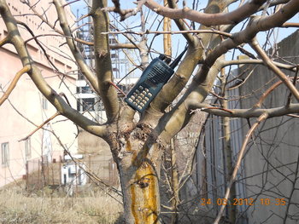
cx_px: 150
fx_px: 354
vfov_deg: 35.2
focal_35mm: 41
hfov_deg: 45.7
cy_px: 112
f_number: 5.5
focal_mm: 6.72
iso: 80
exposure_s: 1/160
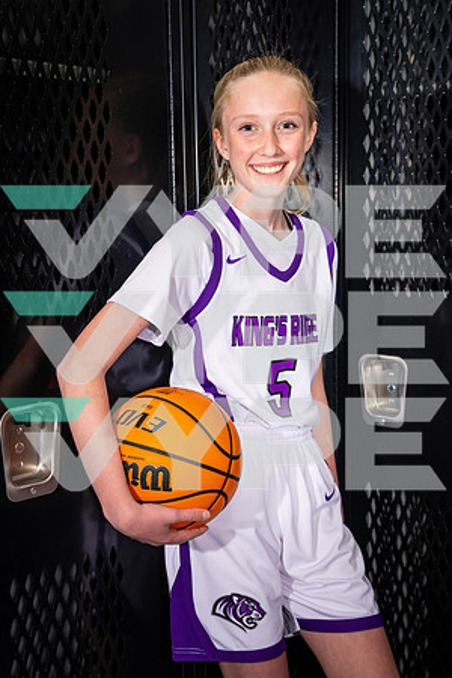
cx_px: 226
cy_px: 339
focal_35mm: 58
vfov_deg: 34.5
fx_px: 1092
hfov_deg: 23.4
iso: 100
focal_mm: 58
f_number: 8
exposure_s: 1/125
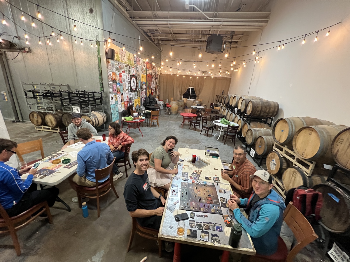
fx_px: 131
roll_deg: -4.0
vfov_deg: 89.9
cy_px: 131
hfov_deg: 106.2
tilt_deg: -17.1
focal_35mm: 13
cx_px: 175
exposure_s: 1/60
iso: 800
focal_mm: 1.57
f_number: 1.8
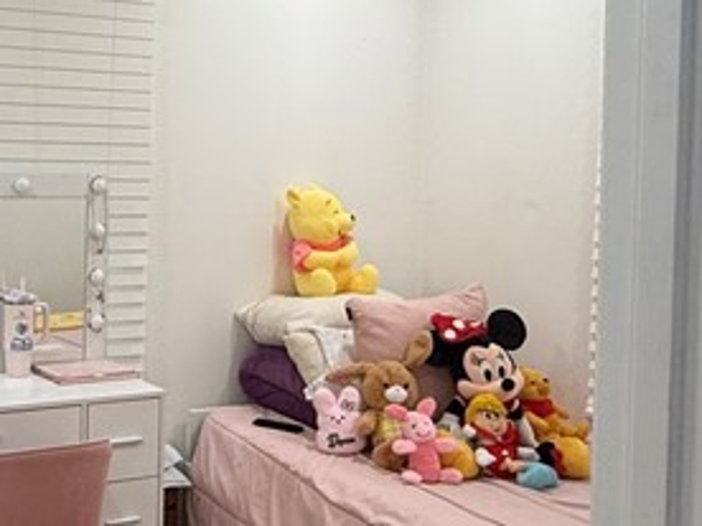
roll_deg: -1.0
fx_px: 1055
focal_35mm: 52
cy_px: 180
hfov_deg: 35.2
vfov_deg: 27.9
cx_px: 102
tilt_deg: -1.5
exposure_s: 1/120
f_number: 2.2
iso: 100
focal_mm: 2.22
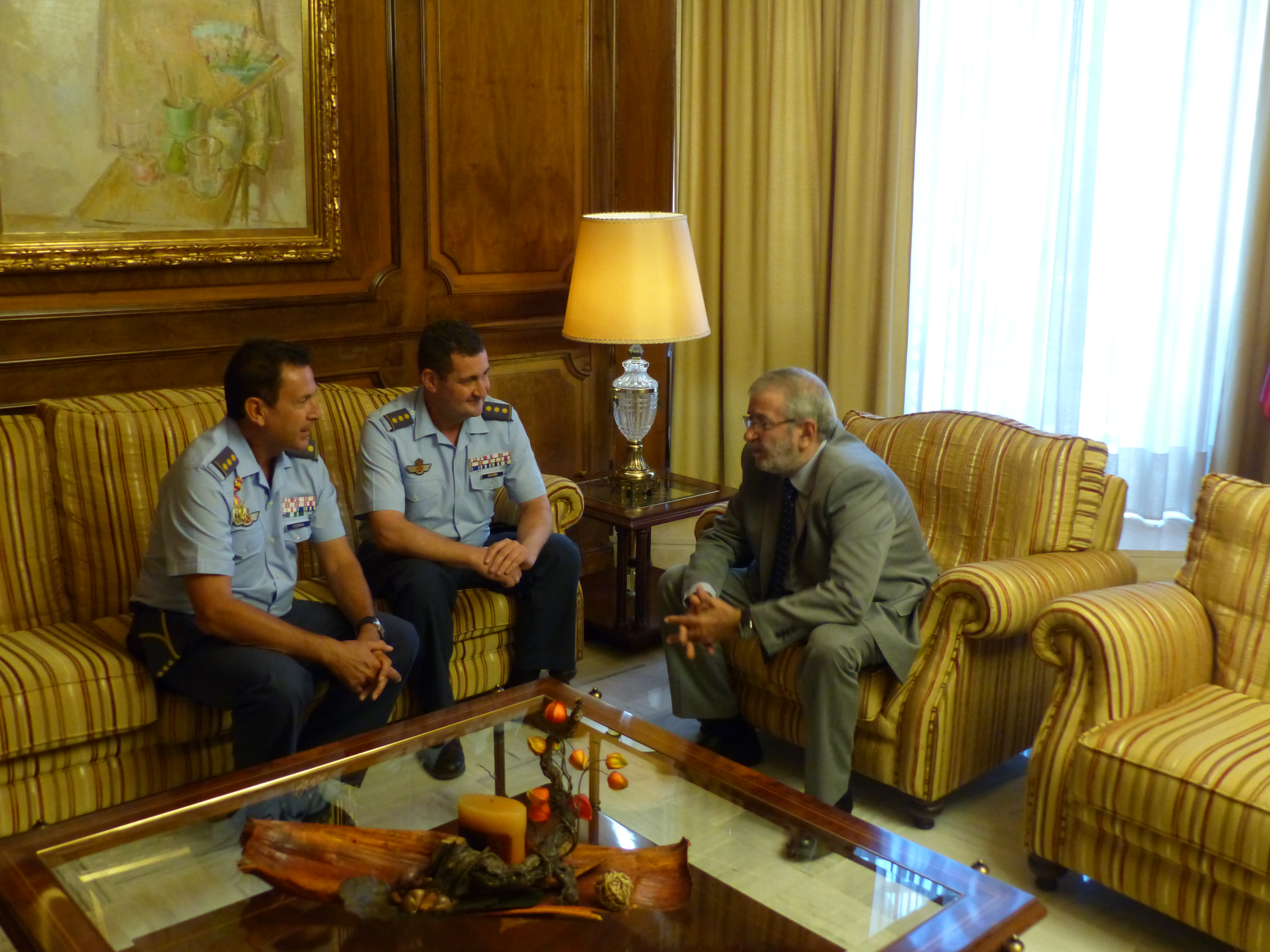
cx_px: 635
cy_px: 476
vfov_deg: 42.9
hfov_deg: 55.4
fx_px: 1211
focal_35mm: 33
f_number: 2.8
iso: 400
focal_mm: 5.9
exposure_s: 1/30
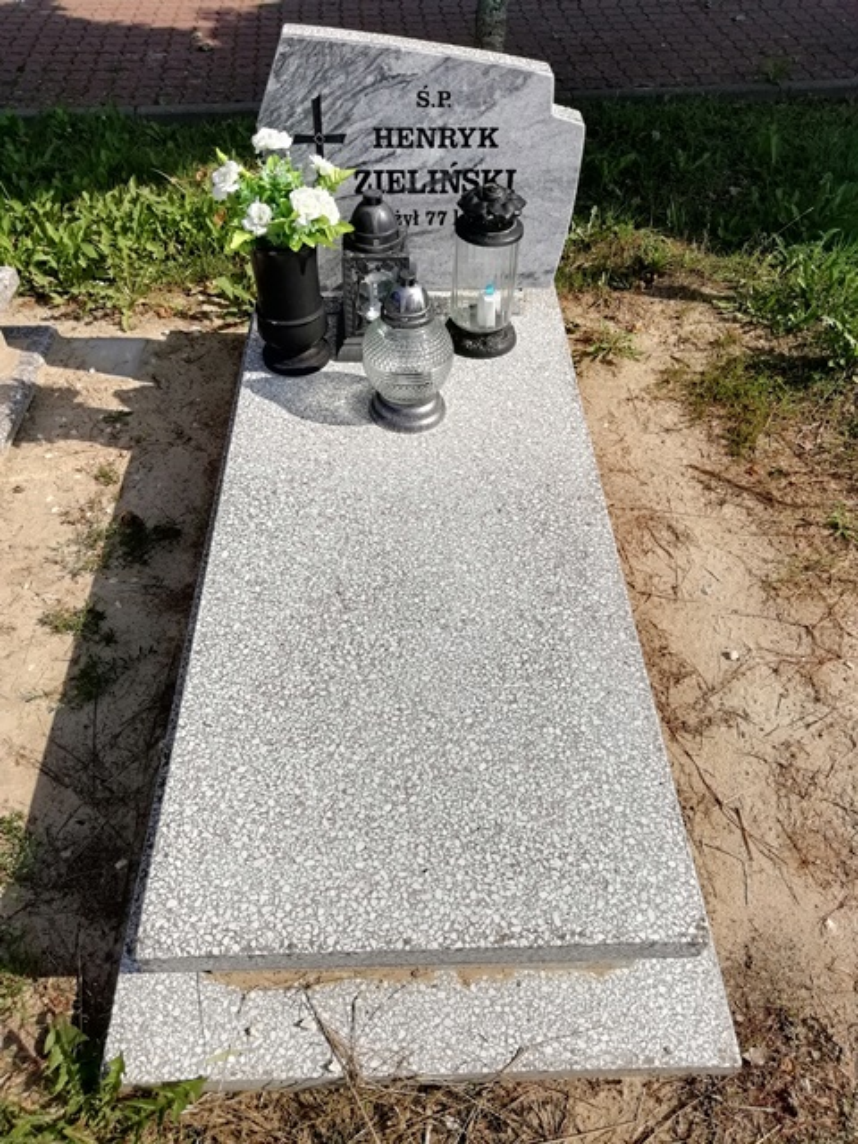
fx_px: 859
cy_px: 572
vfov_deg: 67.3
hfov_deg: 53.1
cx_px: 429
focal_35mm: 26
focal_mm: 3.21
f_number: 2.2
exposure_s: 1/2179
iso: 50
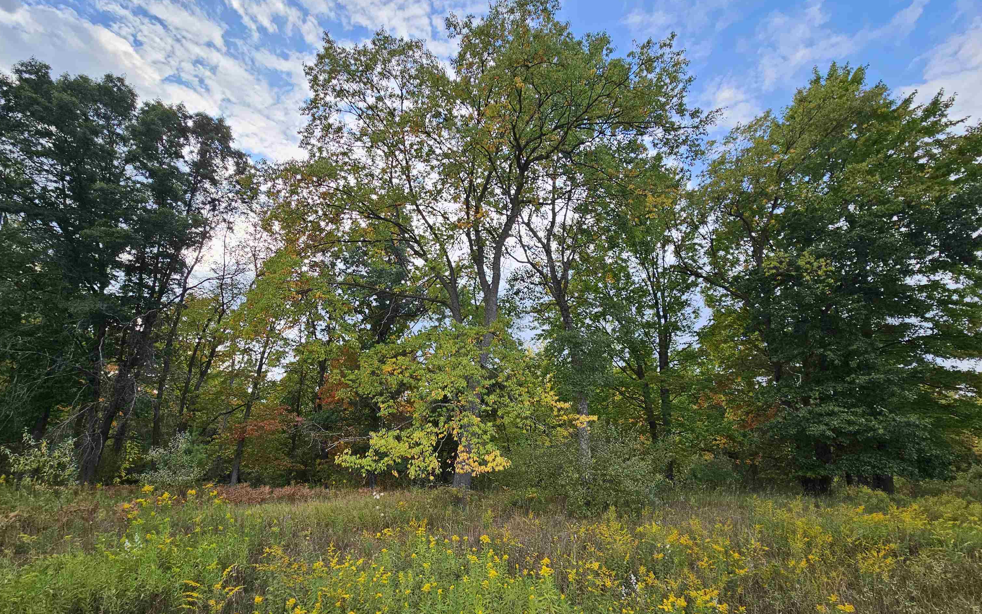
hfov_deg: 105.3
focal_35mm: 14
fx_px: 375
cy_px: 361
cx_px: 484
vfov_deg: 78.0
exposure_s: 1/428
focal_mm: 2.2
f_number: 2.2
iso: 50
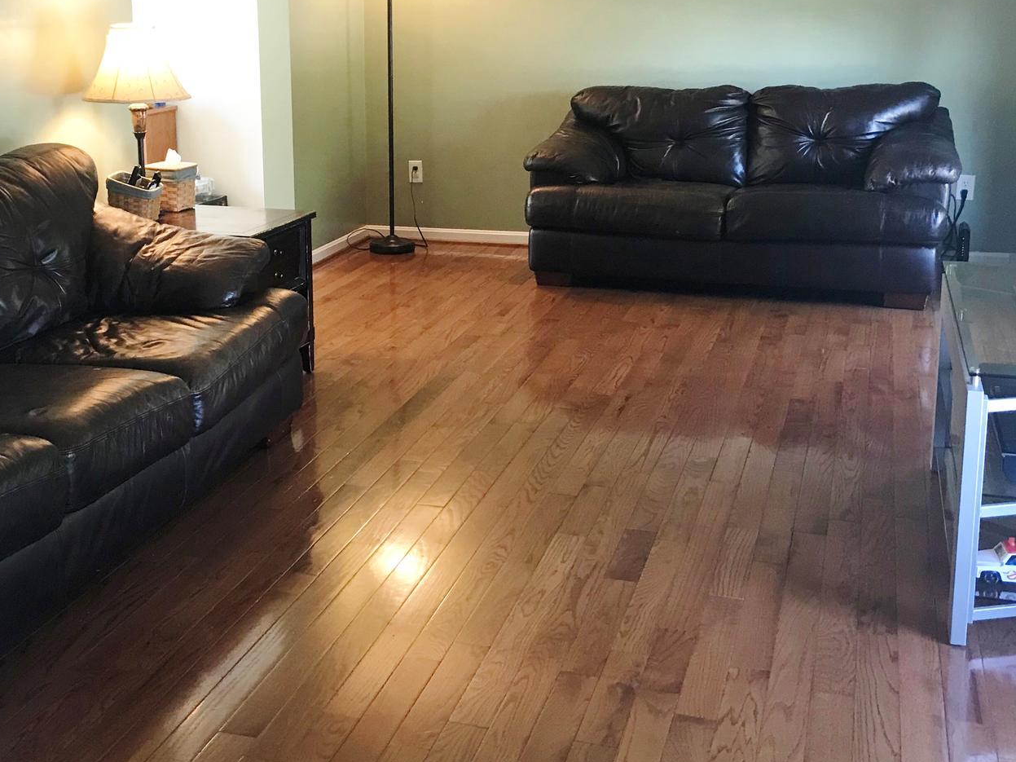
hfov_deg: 41.0
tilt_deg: -10.4
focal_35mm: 46
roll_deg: +1.2
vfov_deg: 31.3
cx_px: 391
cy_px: 275
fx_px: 1350
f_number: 1.8
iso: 50
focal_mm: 3.99
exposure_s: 1/15
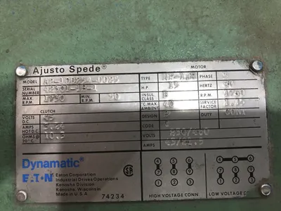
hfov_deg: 63.4
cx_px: 140
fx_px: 227
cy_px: 106
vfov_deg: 49.7
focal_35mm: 28
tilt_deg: -68.2
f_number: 1.8
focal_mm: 4
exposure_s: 1/40
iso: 25
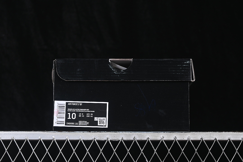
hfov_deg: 27.0
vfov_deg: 18.2
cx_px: 122
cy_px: 81
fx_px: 506
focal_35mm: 75
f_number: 6.3
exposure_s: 1/60
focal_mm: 50
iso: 160
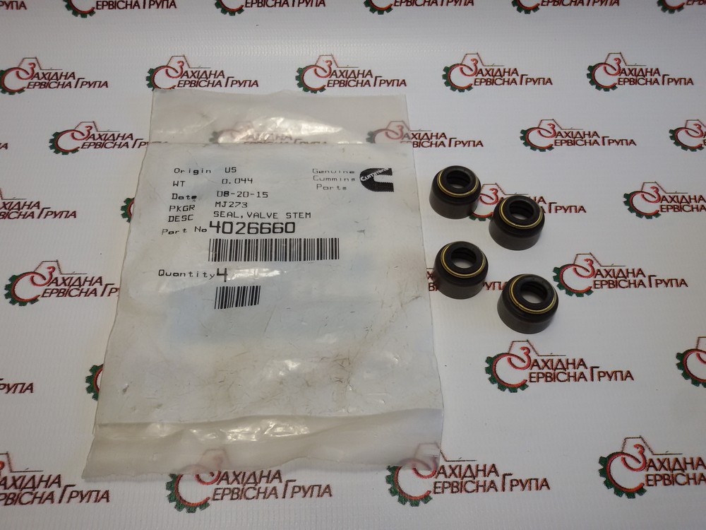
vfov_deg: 45.4
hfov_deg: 58.4
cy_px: 265
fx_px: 632
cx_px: 353
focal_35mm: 31
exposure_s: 1/100
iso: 40
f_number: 2.4
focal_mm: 2.93
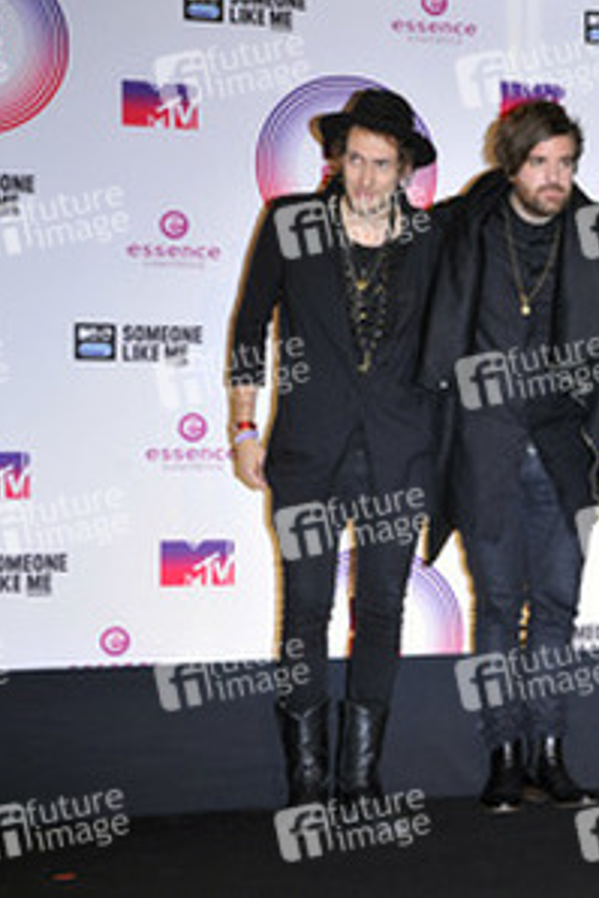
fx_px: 1695
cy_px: 449
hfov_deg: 19.6
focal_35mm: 68
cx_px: 572
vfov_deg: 29.6
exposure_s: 1/250
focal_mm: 45
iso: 800
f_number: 7.1
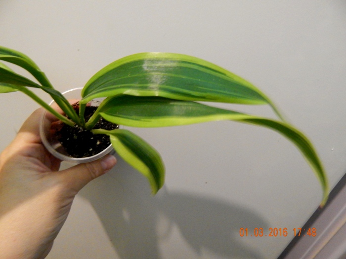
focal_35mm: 23
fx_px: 230
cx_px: 173
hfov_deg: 73.9
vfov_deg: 58.9
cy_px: 130
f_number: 3
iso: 720
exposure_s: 1/8
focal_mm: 4
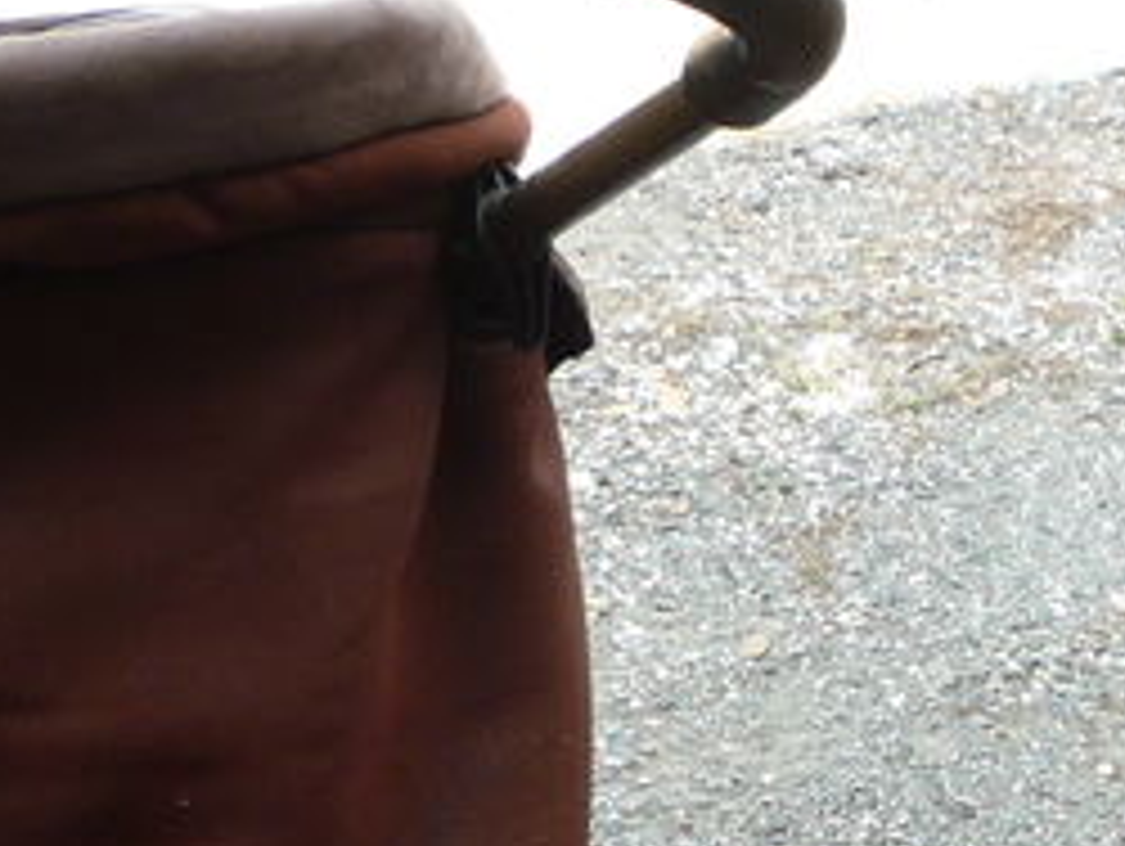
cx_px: 1215
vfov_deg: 12.0
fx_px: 3904
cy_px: 1120
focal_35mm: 120
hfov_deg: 16.0
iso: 100
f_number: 3.5
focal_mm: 5.2
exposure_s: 1/100
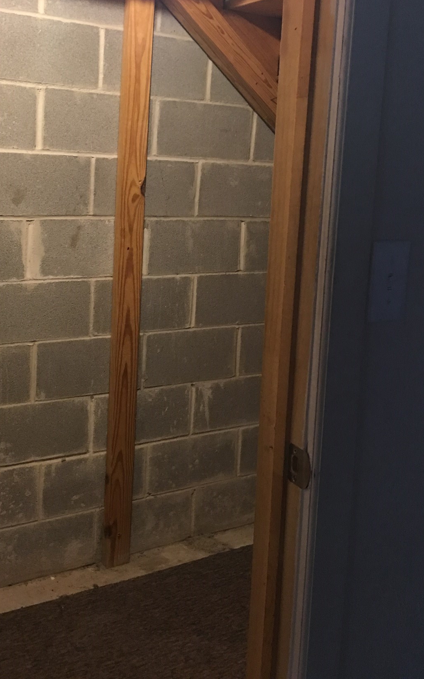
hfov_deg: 33.1
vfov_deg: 51.1
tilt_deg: -6.4
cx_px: 126
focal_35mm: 38
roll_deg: -2.4
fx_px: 703
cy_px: 260
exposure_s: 1/4
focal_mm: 4.15
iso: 80
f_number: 2.2
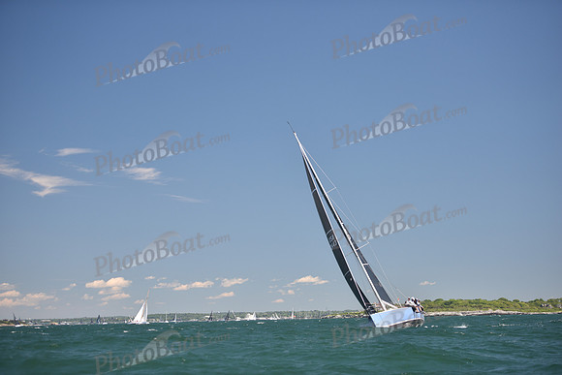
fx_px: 1327
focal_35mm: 85
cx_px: 281
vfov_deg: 16.1
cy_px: 188
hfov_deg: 23.9
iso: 200
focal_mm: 85
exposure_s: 1/1000
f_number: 2.8
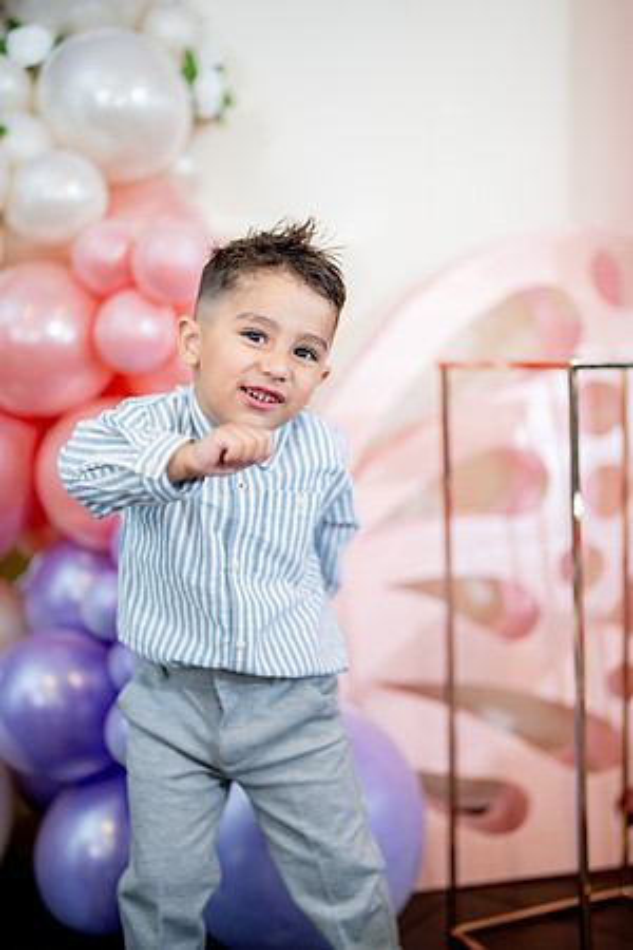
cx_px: 316
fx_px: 1319
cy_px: 475
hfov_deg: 27.0
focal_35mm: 50
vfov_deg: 39.6
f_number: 1.2
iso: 320
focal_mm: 50
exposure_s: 1/160
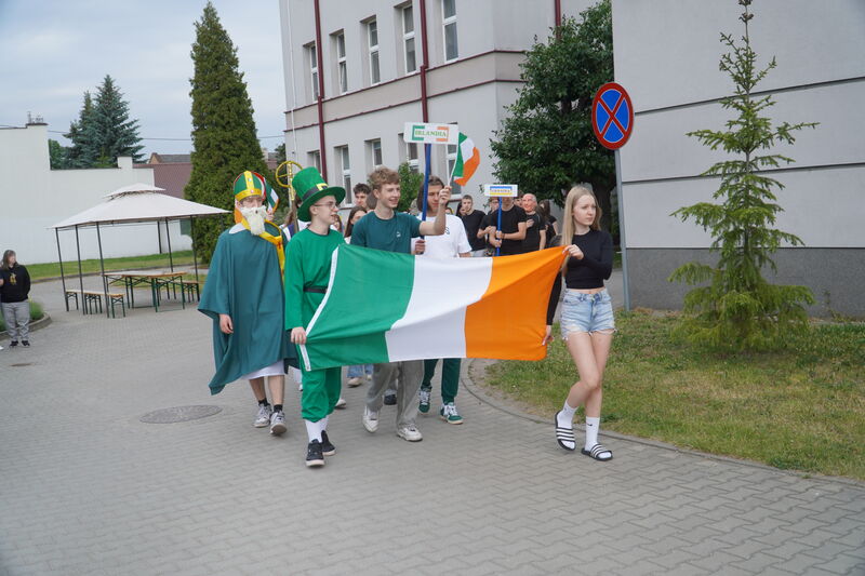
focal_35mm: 34
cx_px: 432
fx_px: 829
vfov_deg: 38.3
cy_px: 288
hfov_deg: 55.1
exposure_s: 1/400
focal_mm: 23
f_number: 4.5
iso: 100
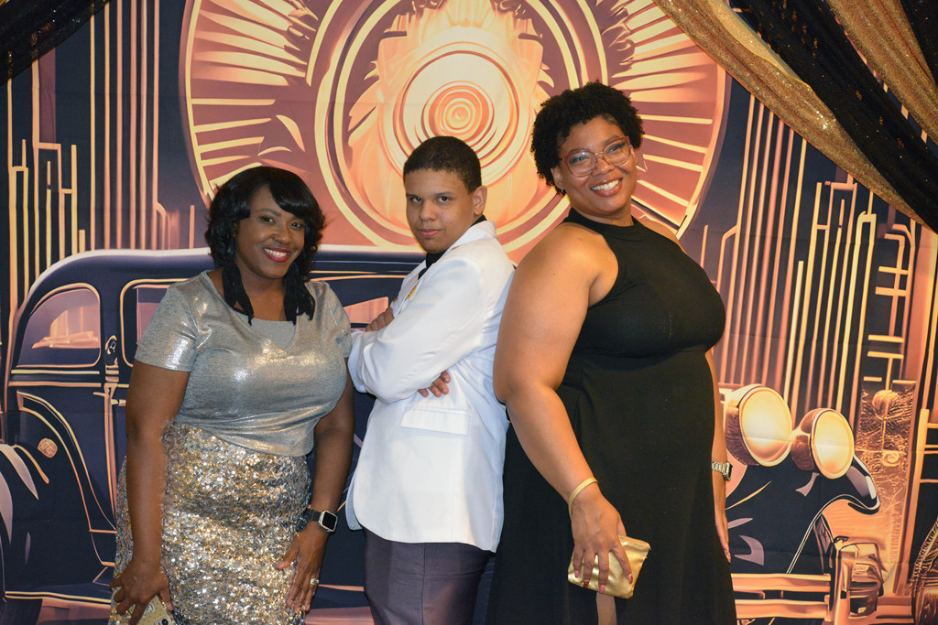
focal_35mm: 60
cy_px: 312
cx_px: 469
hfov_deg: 33.4
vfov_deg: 22.6
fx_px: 1563
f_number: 4
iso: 6400
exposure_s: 1/60
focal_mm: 60
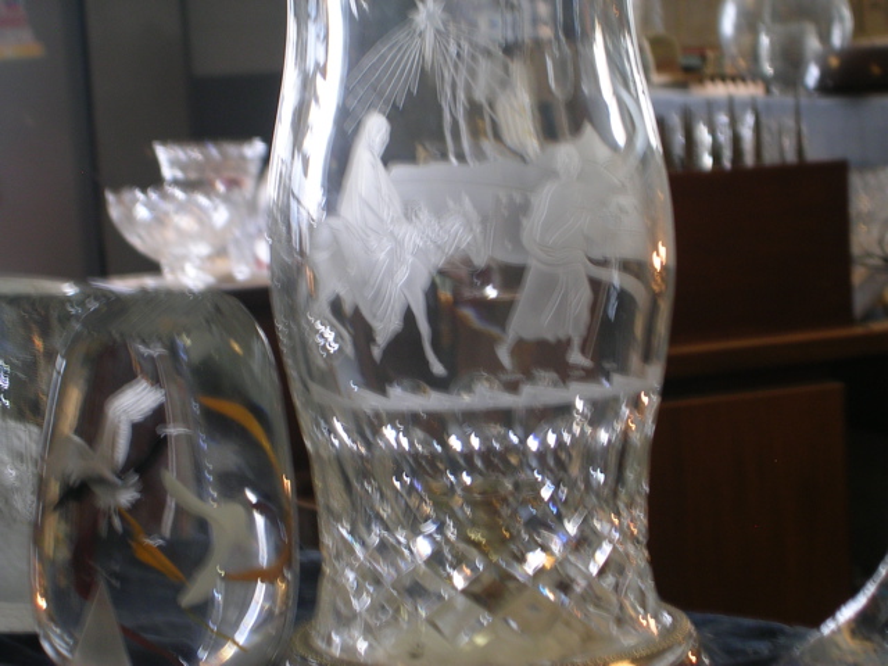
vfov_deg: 12.9
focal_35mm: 115
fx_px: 2950
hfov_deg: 17.1
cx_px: 444
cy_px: 333
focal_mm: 17.4
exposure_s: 1/6.4
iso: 50
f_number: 4.9
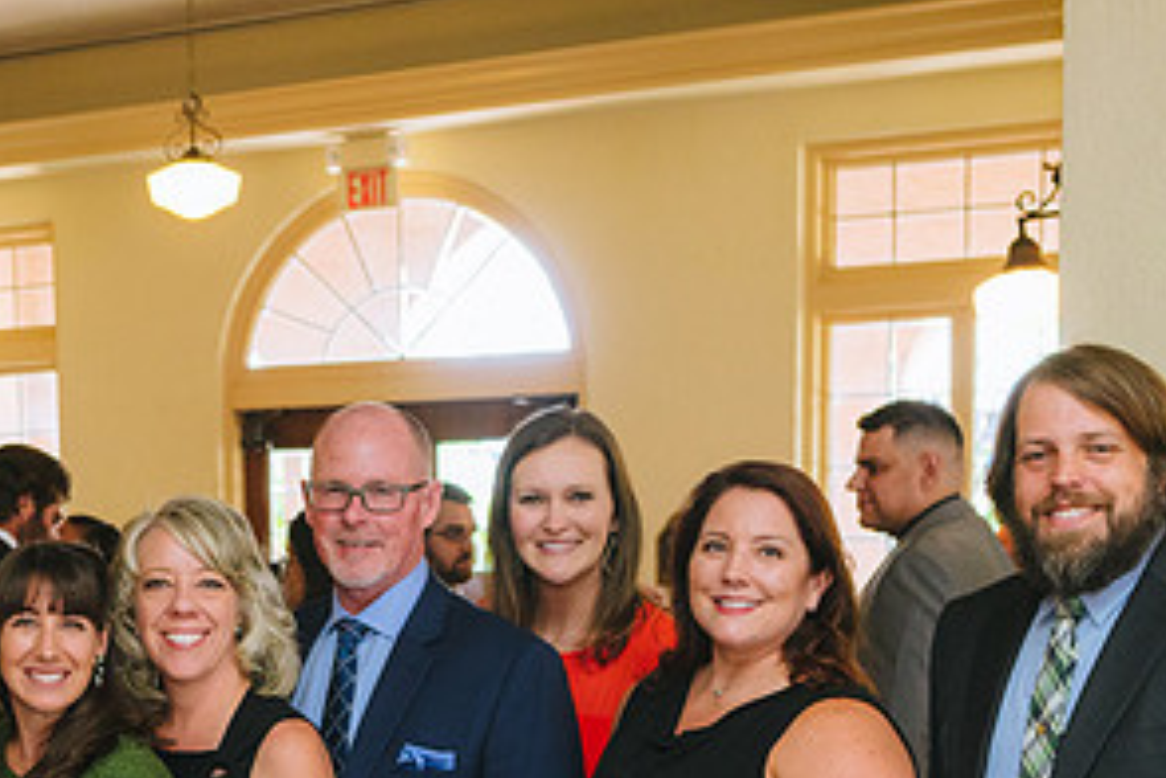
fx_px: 2235
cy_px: 760
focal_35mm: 69
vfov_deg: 19.2
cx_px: 190
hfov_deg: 28.5
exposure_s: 1/160
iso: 1600
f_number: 4
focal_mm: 35
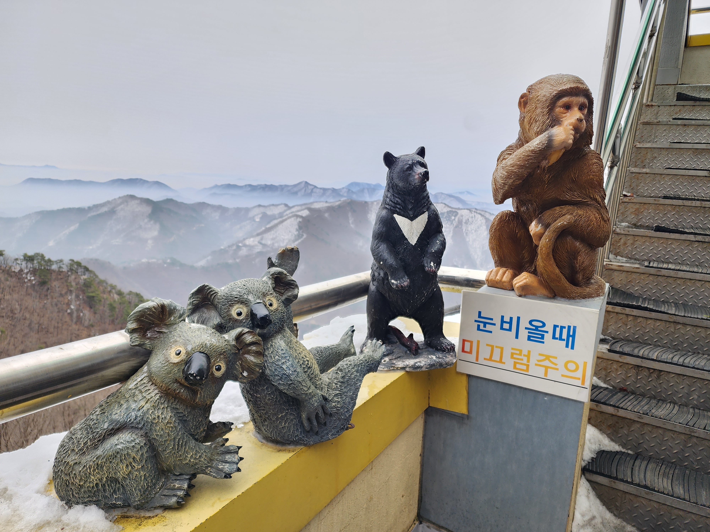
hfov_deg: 73.9
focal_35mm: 23
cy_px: 266
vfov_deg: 58.9
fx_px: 472
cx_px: 355
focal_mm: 6.4
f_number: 1.8
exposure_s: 1/180
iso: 40
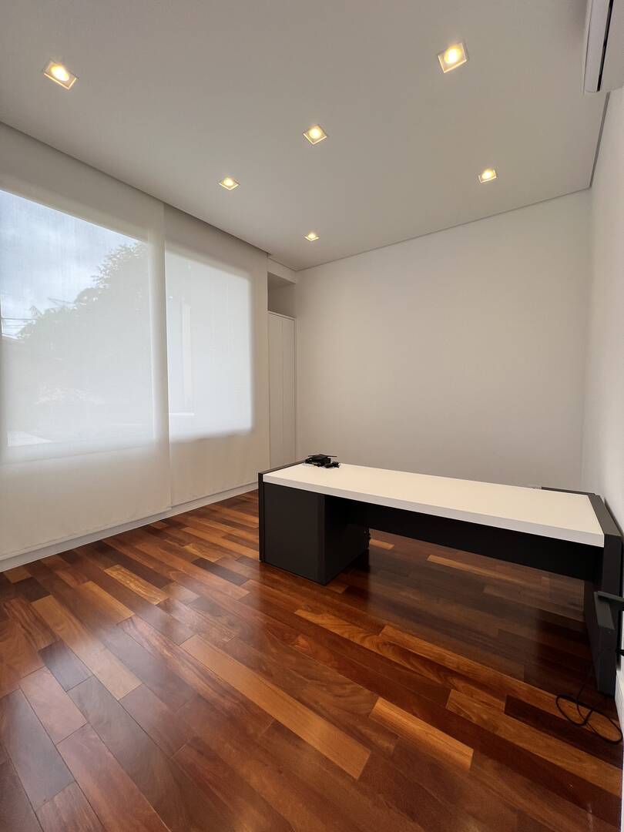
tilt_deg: -3.5
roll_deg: +1.4
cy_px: 416
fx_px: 312
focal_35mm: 13
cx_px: 312
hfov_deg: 89.9
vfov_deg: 106.2
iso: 40
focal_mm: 1.57
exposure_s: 1/99
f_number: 1.8
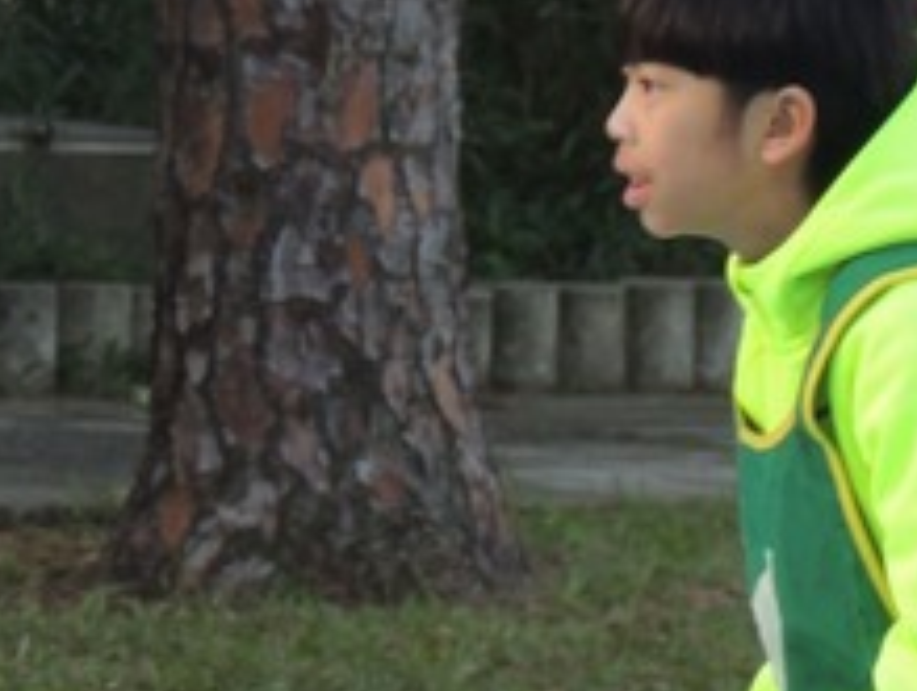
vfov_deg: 2.3
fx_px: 16929
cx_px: 1013
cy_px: 555
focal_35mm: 638
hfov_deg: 3.1
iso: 180
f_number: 4.6
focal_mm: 35.6
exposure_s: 1/125
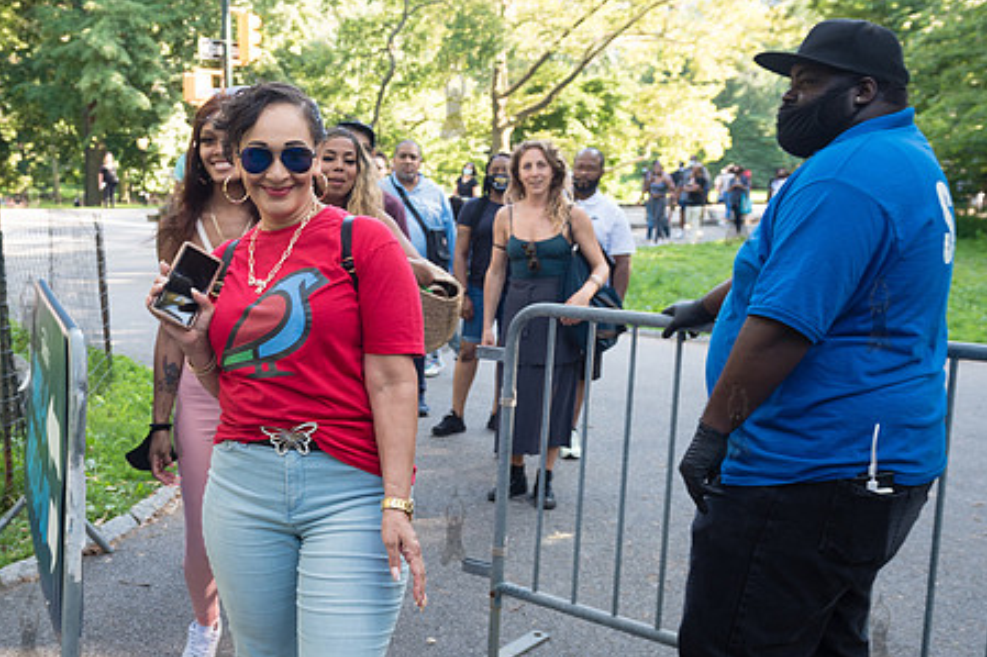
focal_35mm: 39
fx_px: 1069
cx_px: 348
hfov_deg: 48.9
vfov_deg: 34.2
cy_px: 320
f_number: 4
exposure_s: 1/80
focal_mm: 24
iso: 200
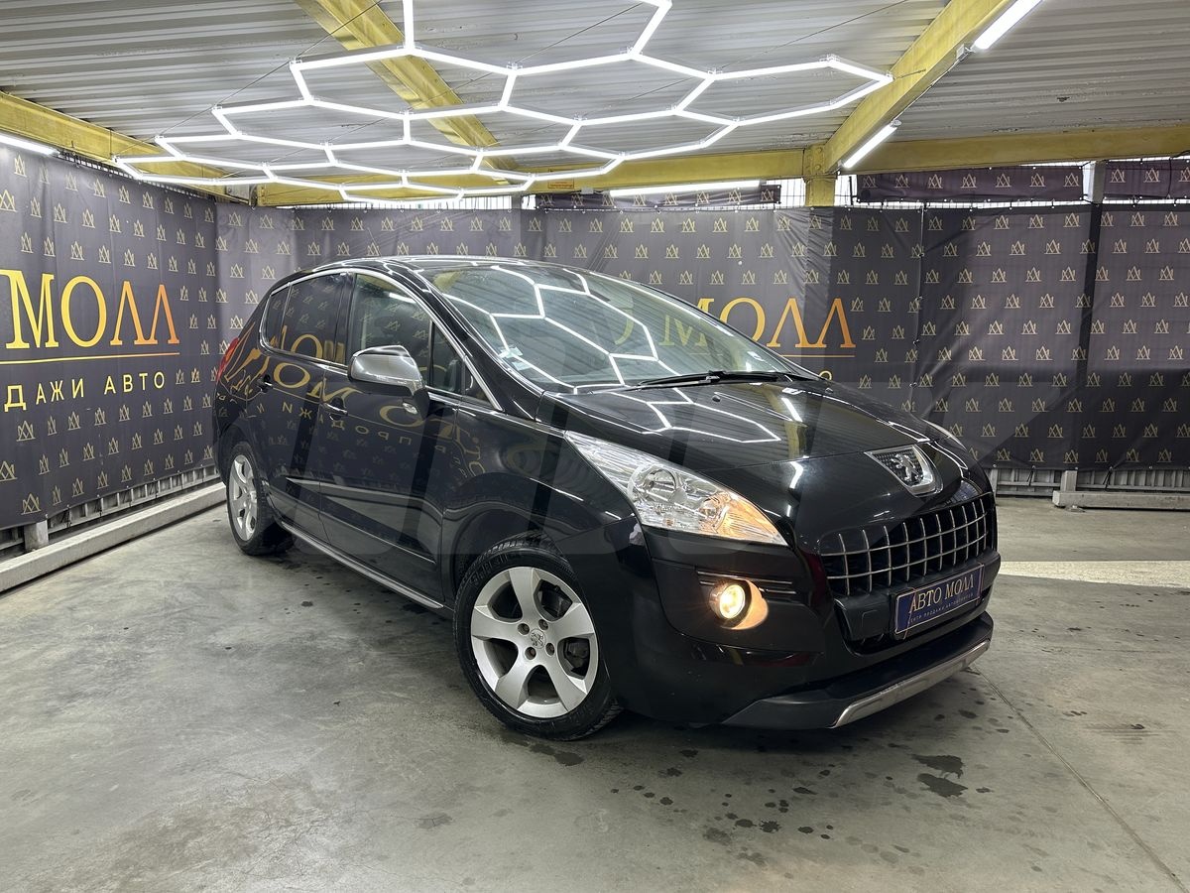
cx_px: 595
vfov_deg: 56.8
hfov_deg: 71.6
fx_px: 825
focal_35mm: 24
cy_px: 446
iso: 125
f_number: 1.78
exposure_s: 1/100
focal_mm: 6.86
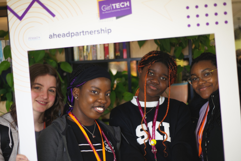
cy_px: 80
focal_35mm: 50
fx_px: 335
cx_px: 120
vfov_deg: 27.0
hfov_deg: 39.6
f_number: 4
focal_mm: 50
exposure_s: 1/80
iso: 200
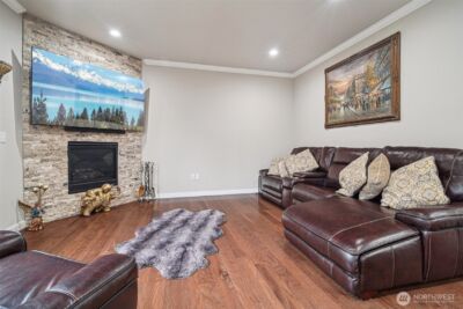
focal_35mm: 16
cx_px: 232
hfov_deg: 96.7
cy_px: 154
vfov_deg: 73.8
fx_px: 206
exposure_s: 1/10
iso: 1600
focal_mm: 16
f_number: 8
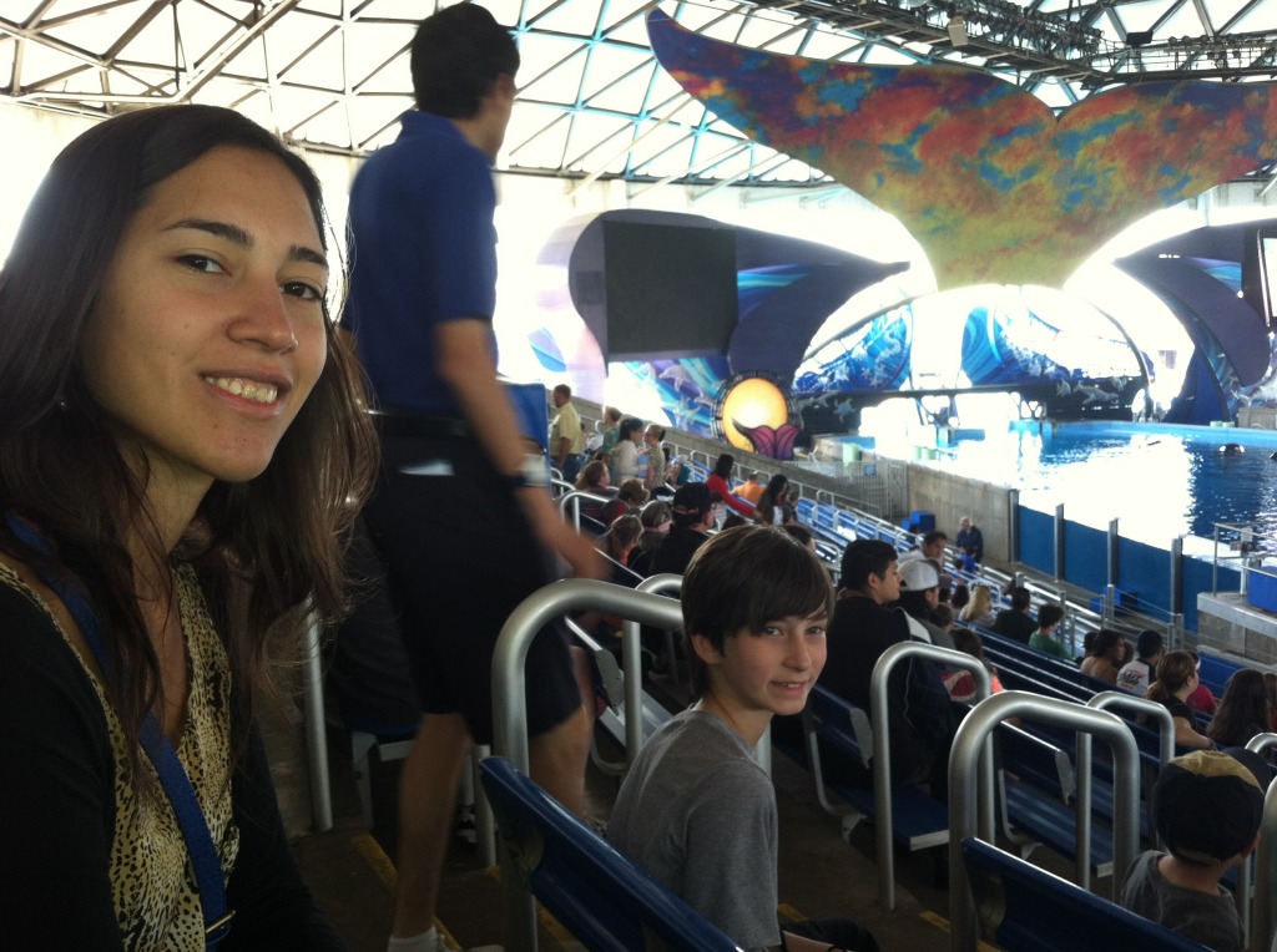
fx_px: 1289
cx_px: 638
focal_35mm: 35
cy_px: 476
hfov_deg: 52.7
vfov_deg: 40.6
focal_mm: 3.85
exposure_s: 1/20
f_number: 2.8
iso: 100
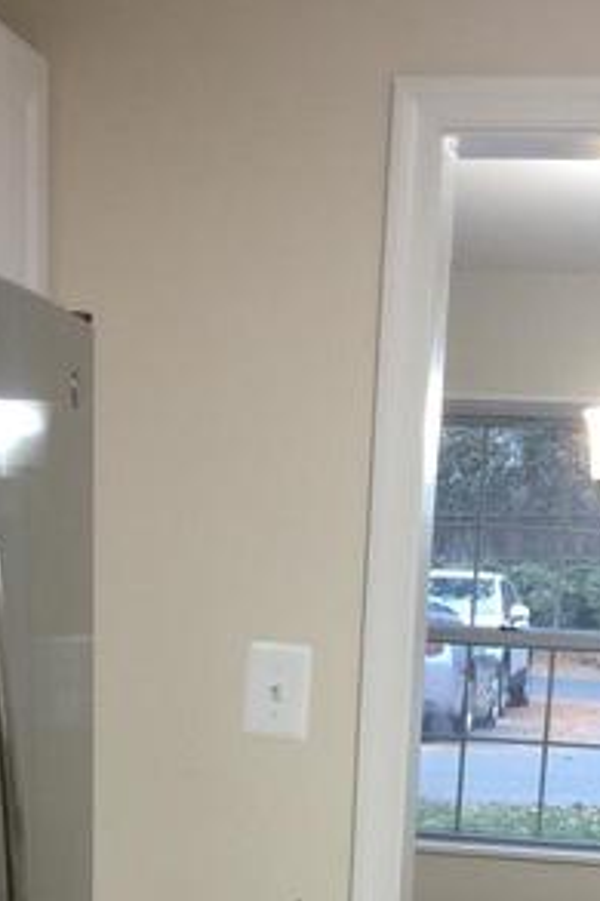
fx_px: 1977
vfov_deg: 23.5
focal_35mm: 79
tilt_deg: -11.3
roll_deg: -2.4
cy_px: 1076
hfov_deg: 17.3
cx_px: 326
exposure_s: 1/15
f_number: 2.2
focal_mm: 4.15
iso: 32
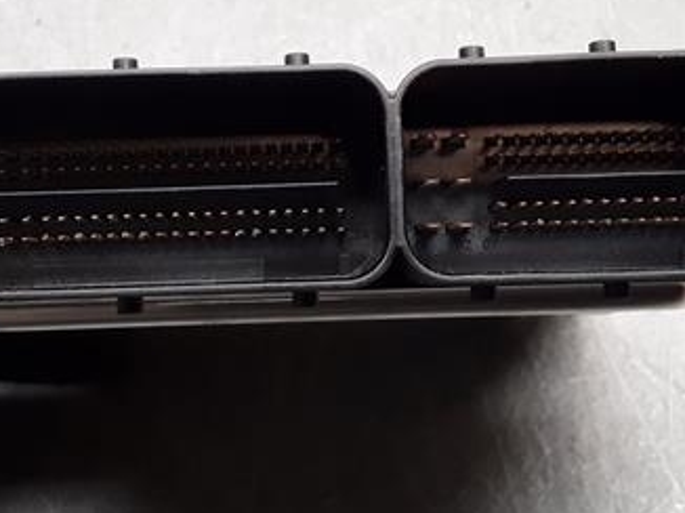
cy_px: 187
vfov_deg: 26.4
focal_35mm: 55
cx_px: 269
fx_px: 1088
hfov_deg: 34.8
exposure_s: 1/50
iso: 80
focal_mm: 2.91
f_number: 1.9
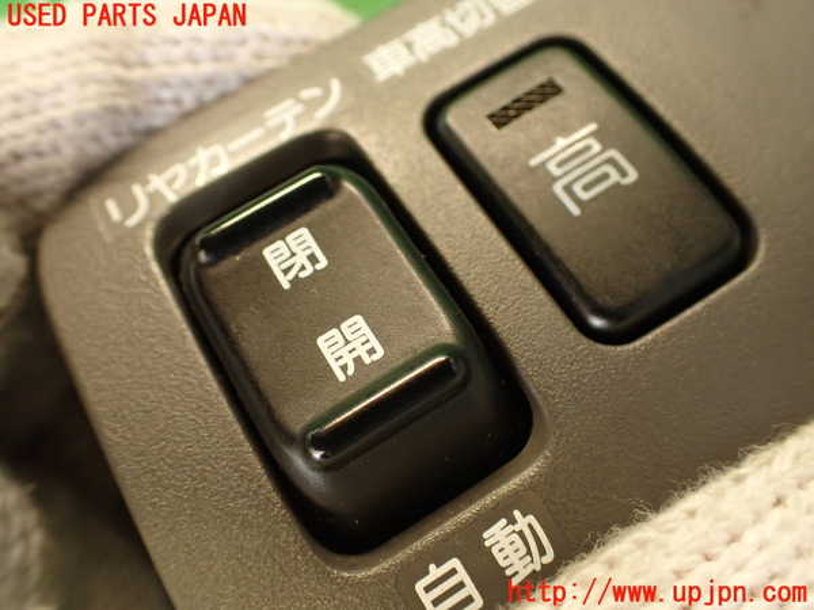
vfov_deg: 44.2
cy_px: 305
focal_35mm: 32
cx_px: 407
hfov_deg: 56.8
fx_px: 752
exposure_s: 1/30
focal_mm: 5.79
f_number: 2.4
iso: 250
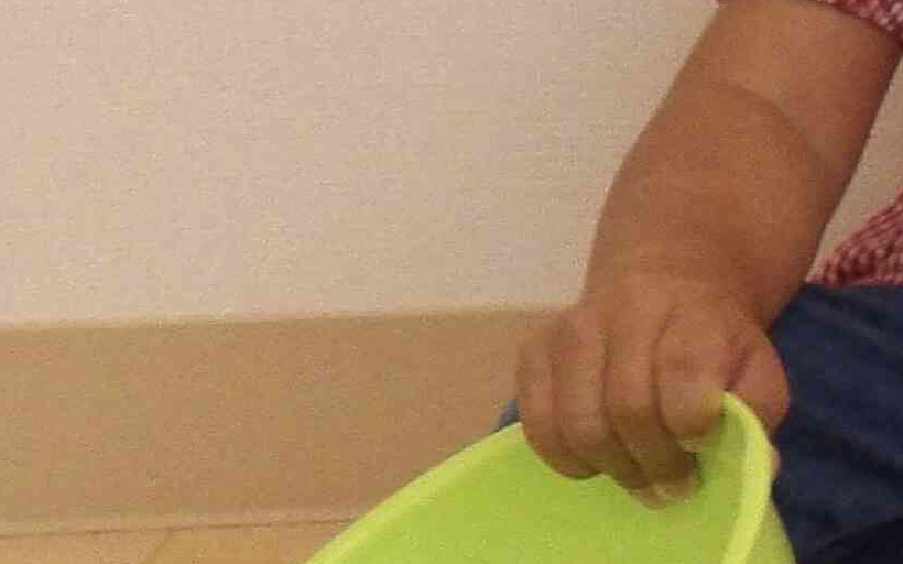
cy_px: 40
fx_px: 3395
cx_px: 1820
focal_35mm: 138
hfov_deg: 13.1
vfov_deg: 9.4
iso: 420
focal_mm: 4.9
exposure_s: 1/200
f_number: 3
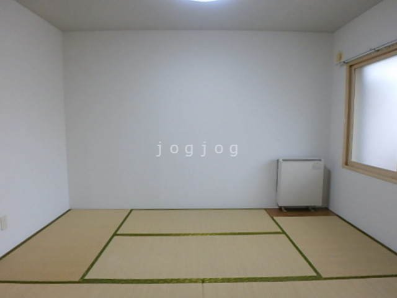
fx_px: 241
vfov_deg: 63.4
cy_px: 149
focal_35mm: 21
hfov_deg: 79.0
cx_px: 198
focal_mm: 3.7
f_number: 3.5
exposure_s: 1/40
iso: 200
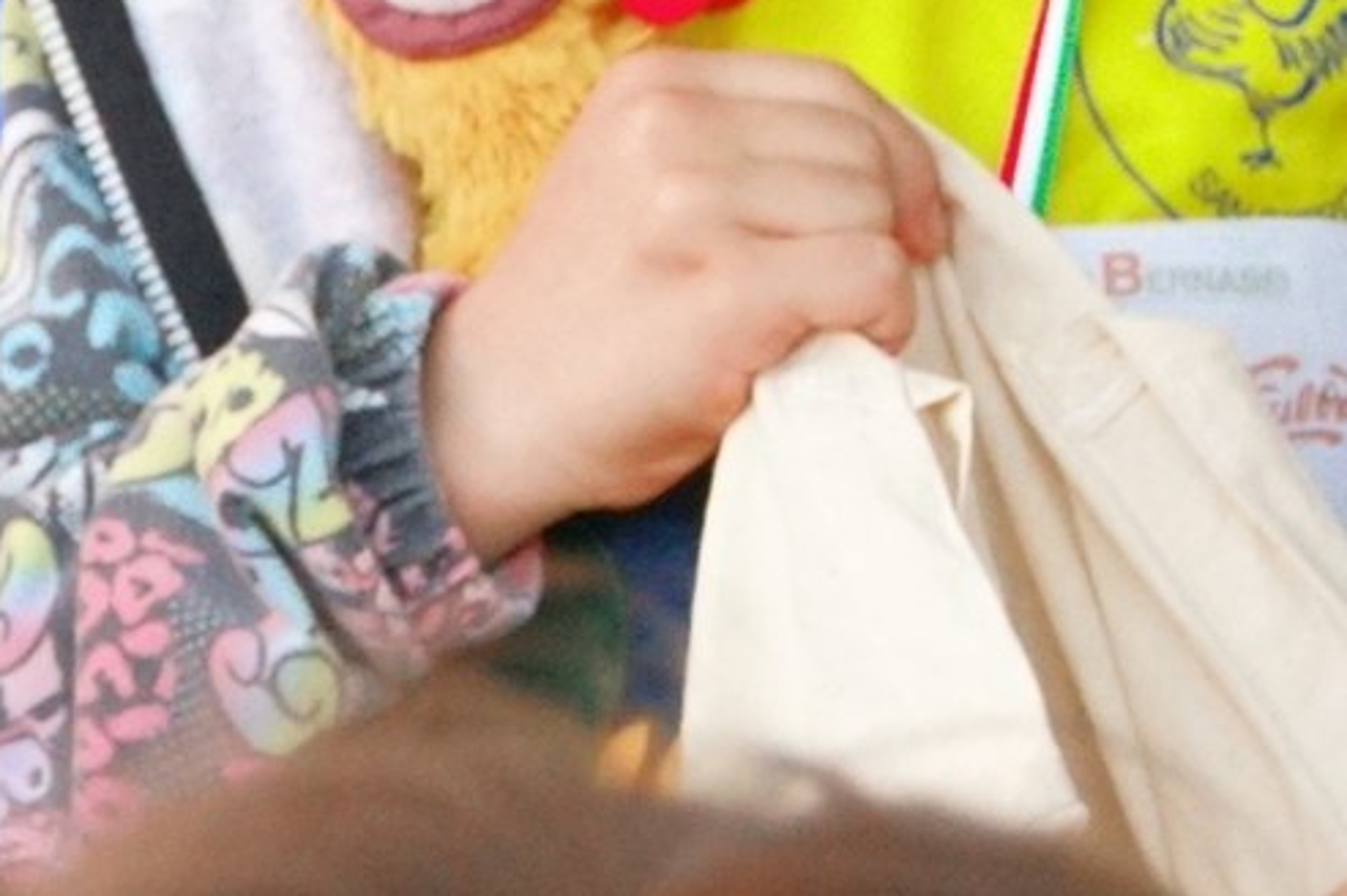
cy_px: 571
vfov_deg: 2.7
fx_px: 18809
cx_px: -96
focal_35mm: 503
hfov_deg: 4.1
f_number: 5
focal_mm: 55
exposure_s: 1/320
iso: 1250
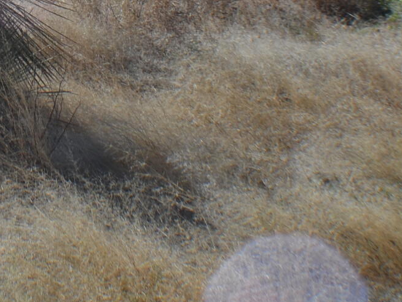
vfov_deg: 8.4
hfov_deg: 11.3
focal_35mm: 172
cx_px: -47
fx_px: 1998
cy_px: -167
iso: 100
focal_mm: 26
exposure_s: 1/250
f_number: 8
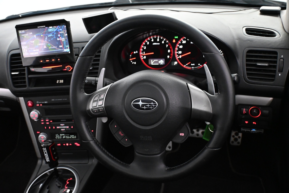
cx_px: 144
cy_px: 96
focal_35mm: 36
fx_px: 289
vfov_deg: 36.9
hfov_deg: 53.1
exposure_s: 1/60
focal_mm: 24
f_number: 4.2
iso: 5600
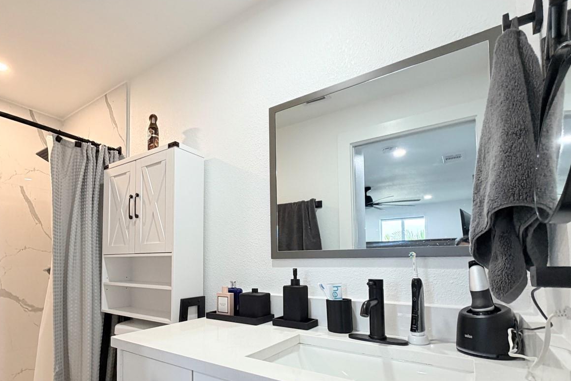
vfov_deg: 60.7
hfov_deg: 82.7
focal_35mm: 20
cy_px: 249
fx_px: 317
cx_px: 221
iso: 320
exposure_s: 1/120
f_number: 2.2
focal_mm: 2.22
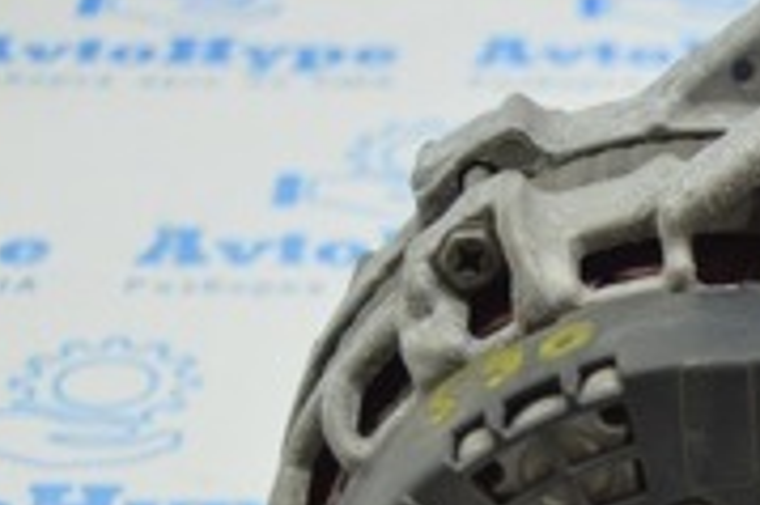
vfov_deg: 10.4
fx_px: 2721
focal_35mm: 129
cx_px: 747
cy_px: 681
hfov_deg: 15.6
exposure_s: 1/40
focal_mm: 24
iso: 400
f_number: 4
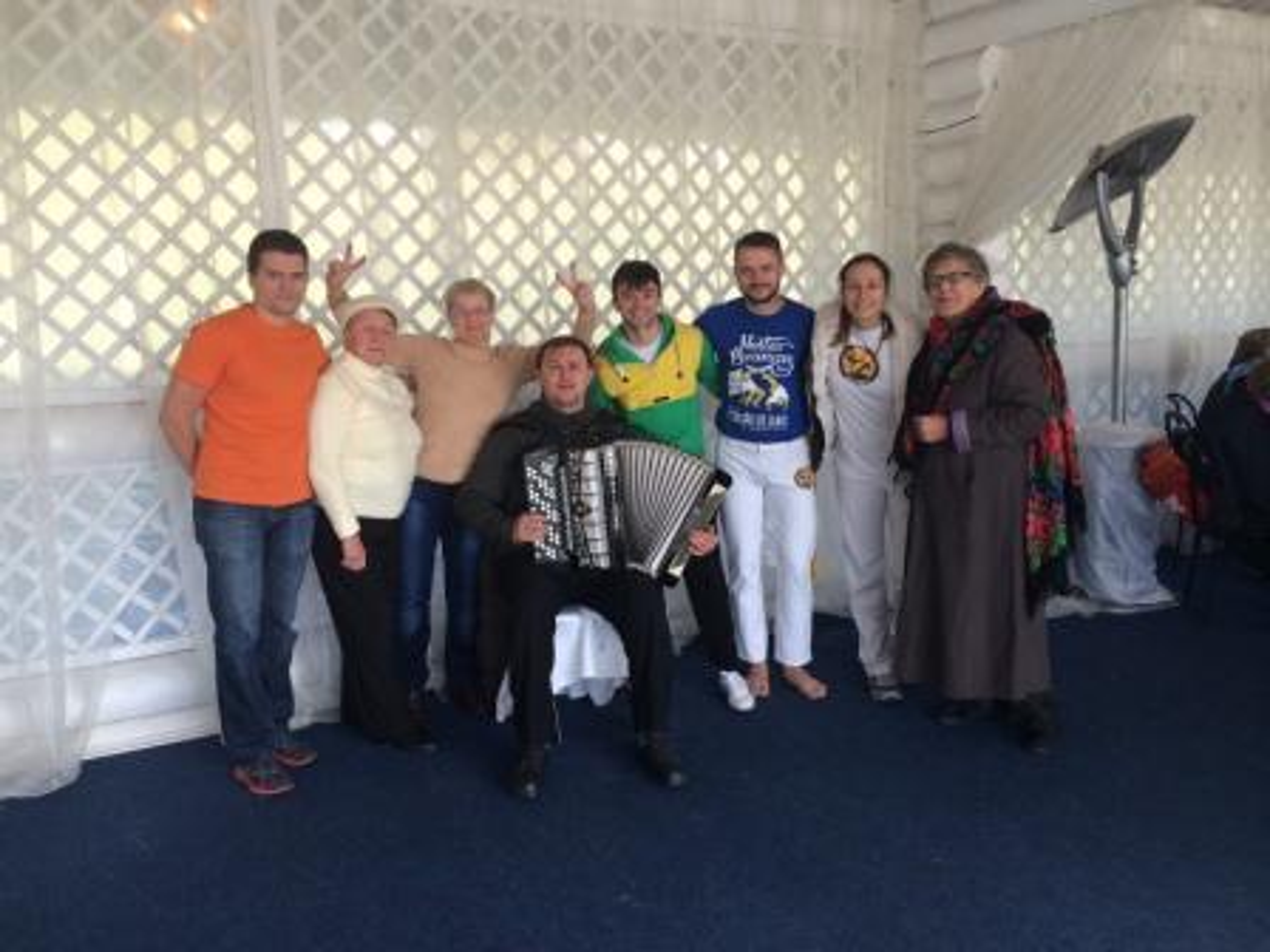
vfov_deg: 46.8
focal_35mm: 30
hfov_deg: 60.0
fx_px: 1101
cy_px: 476
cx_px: 635
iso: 32
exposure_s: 1/128
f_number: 2.2
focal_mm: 4.12
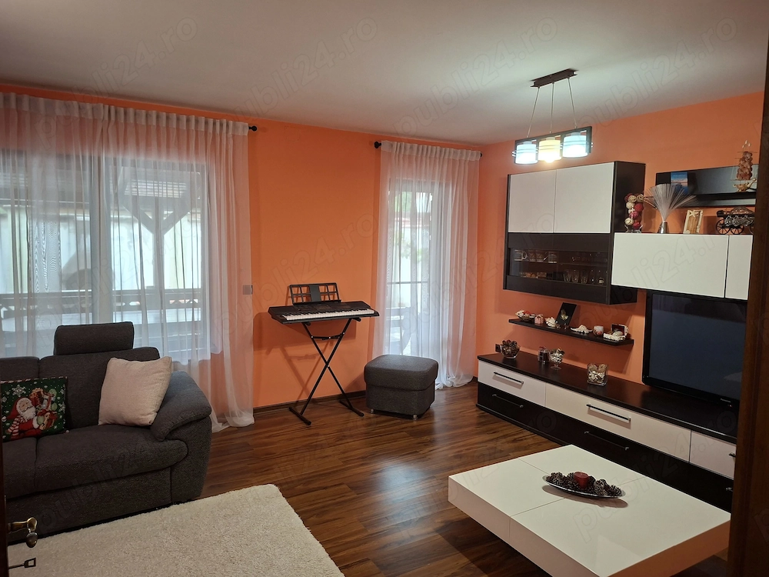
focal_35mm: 23
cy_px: 288
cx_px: 384
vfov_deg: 58.9
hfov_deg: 73.9
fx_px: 511
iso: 200
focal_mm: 5.54
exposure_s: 1/50
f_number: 1.8
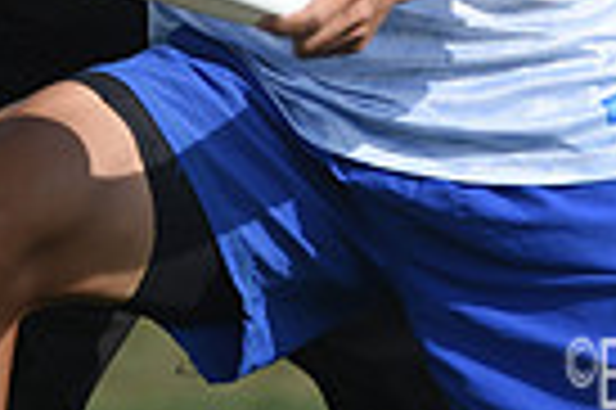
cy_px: -309
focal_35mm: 845
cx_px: 279
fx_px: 14442
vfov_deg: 1.6
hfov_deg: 2.4
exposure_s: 1/1600
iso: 100
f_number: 3.2
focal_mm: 200
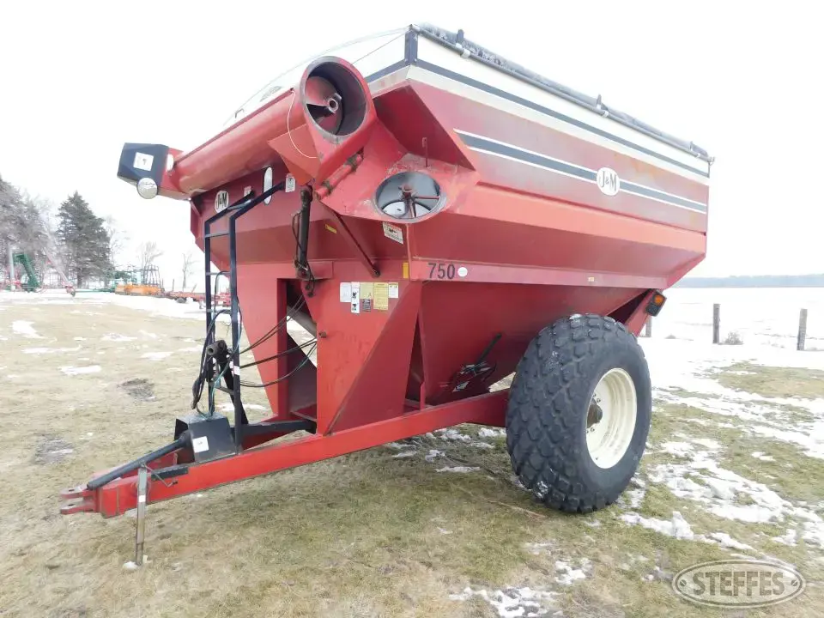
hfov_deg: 73.9
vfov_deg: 58.9
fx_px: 547
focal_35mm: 23
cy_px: 309
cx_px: 412
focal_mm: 4
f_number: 3
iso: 125
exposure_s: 1/200
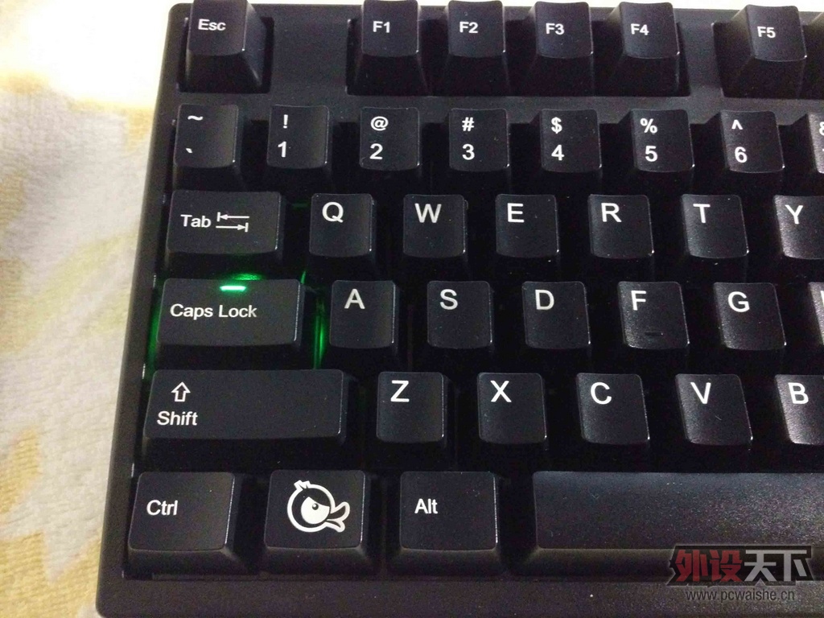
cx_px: 412
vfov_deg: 40.7
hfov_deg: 52.6
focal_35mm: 35
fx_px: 833
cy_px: 309
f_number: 2.4
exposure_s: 1/15
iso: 800
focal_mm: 4.28
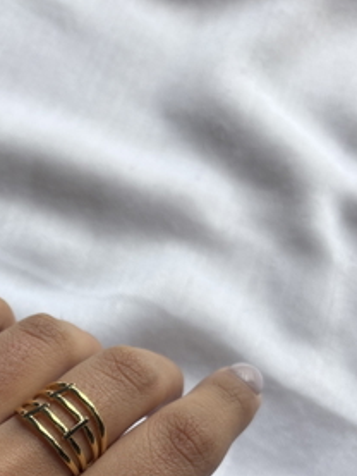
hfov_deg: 28.1
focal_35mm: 50
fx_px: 687
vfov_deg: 35.5
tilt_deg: -72.1
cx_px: 43
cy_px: 442
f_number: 1.6
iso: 50
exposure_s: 1/399
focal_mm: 5.96
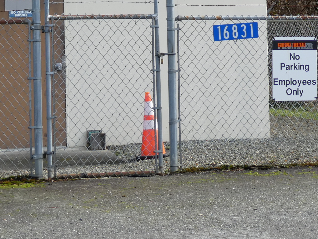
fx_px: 1323
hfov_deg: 13.7
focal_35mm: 144
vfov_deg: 10.2
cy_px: 10
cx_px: 129
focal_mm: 10.9
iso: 80
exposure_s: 1/200
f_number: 4.3
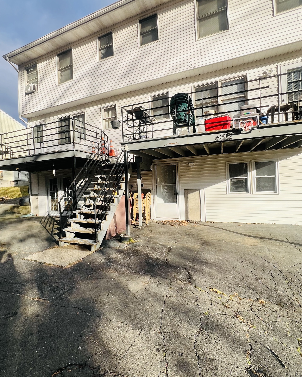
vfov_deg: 93.1
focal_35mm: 16
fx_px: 179
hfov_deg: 80.3
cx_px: 143
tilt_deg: +1.0
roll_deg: +2.5
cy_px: 188
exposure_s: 1/539
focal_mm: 1.57
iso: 32
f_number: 1.8
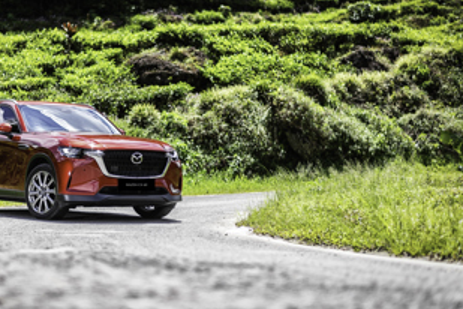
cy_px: 125
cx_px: 169
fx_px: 965
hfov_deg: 26.9
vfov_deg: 18.2
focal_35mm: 75
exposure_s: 1/3200
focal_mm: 58
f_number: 1.4
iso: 64
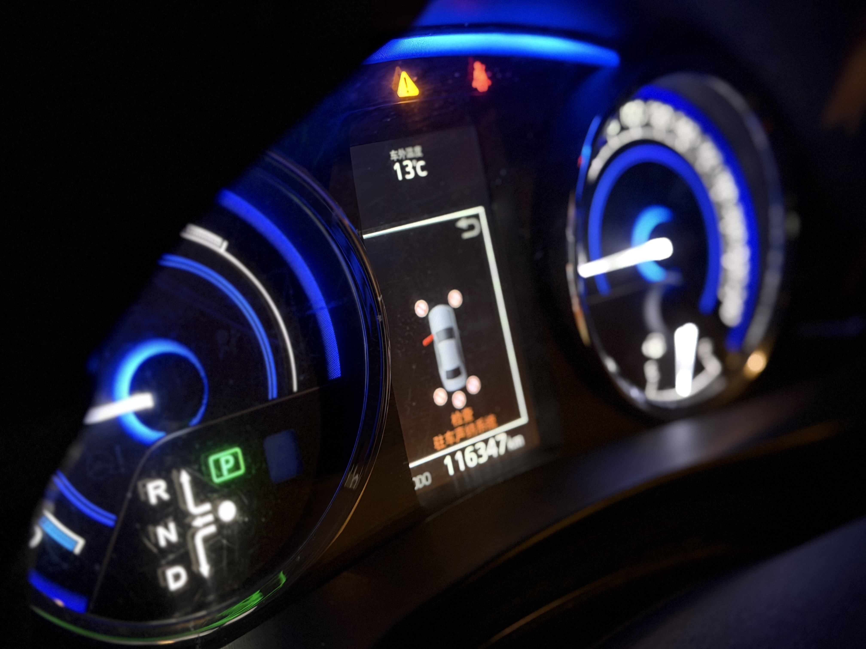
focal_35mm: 48
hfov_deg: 39.7
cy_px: 324
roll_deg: -3.6
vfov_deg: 30.3
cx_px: 433
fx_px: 1201
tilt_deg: -22.1
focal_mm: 6.76
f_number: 1.78
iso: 1250
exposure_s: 1/17
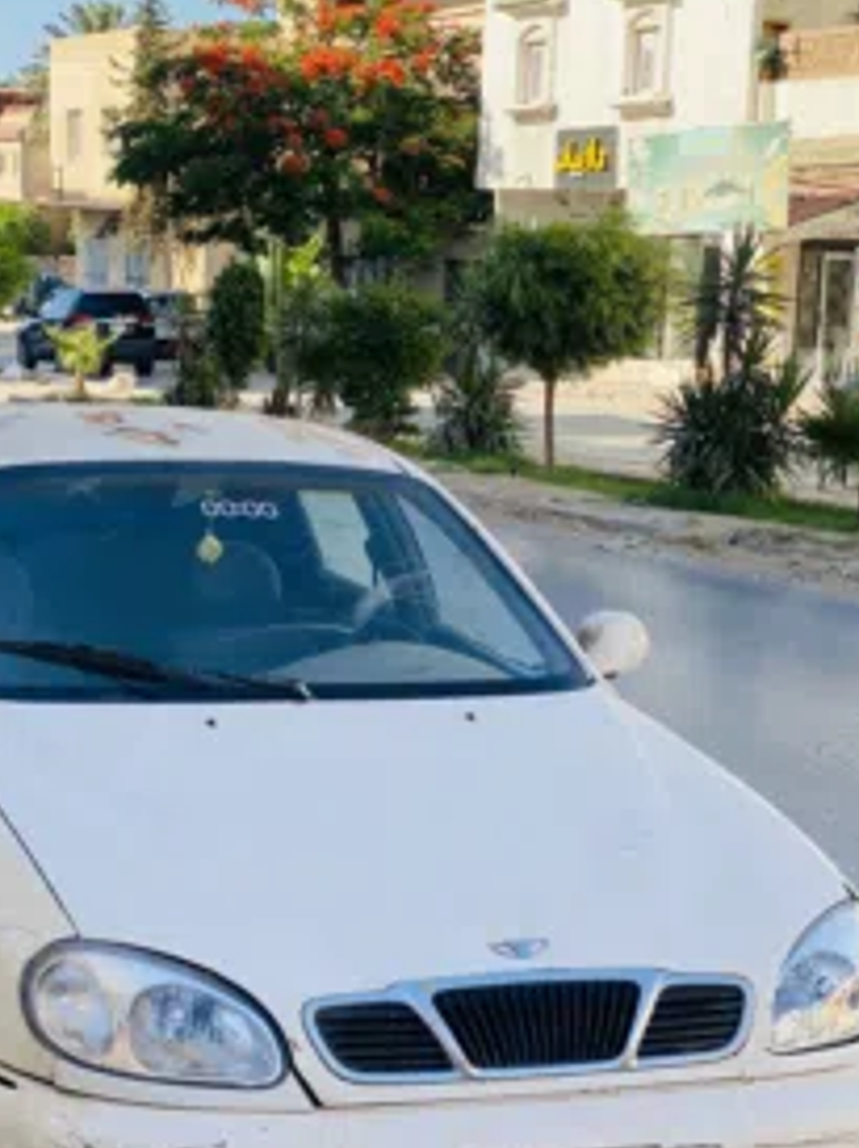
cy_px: 658
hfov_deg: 19.3
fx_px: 2519
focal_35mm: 76
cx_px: 277
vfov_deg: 25.7
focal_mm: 6
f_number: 2
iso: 20
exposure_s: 1/675
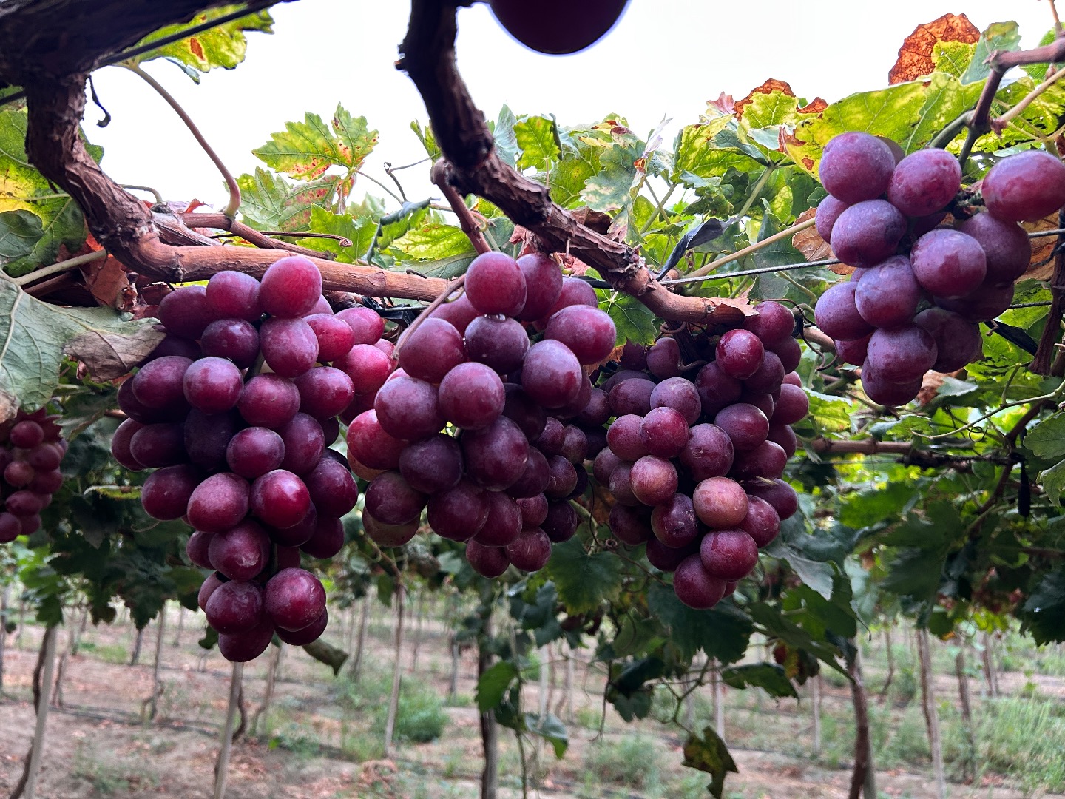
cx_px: 532
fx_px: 800
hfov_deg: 67.3
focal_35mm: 26
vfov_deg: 53.1
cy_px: 400
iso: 125
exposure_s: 1/61
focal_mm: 5.7
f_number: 1.5
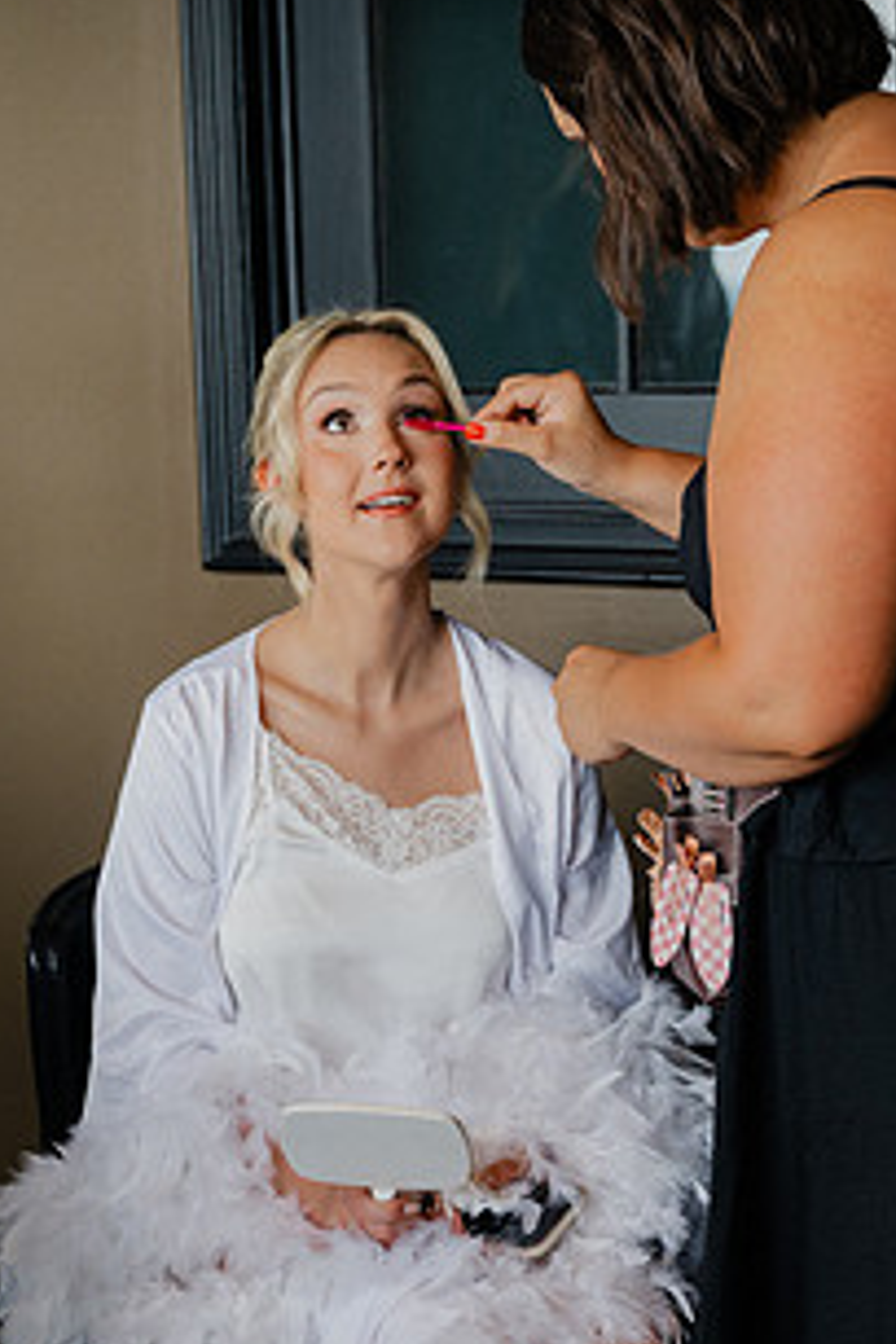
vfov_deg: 28.1
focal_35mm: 72
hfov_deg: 18.9
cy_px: 742
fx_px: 2688
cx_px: 501
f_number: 4
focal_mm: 49
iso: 640
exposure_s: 1/250
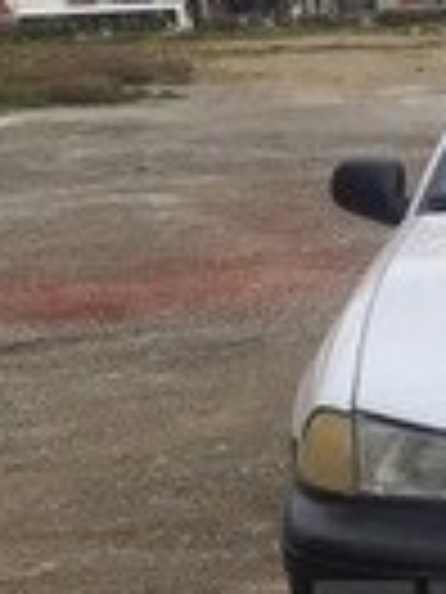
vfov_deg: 17.5
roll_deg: +1.2
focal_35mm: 109
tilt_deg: -22.5
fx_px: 1873
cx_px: 775
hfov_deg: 12.5
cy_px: 648
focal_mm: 4.15
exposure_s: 1/439
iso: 32
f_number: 2.2
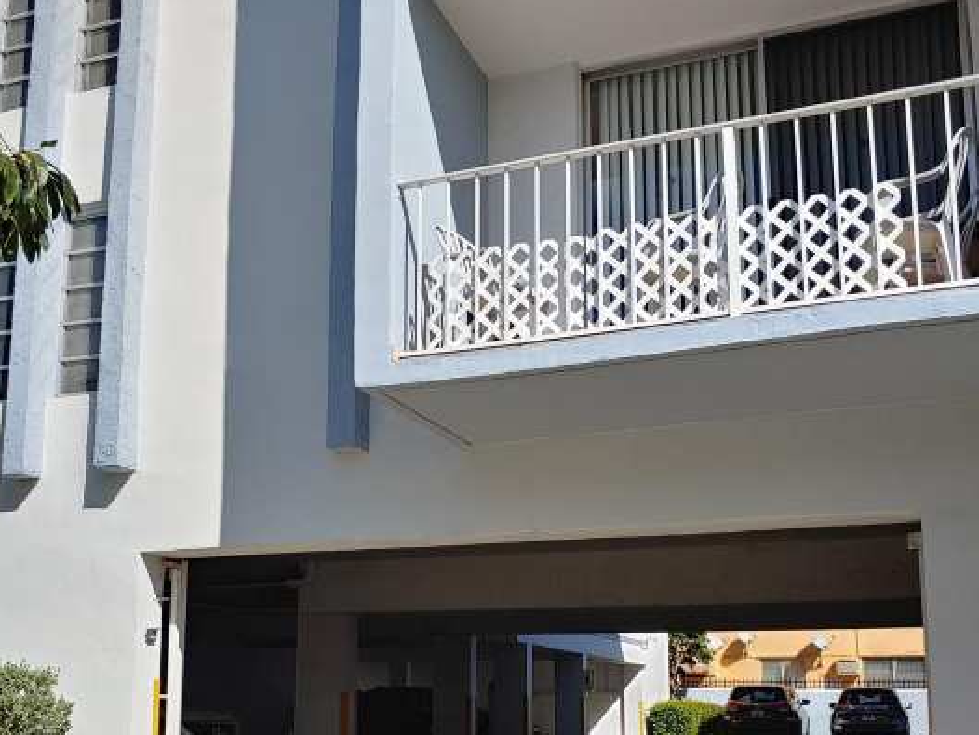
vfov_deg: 37.1
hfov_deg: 48.8
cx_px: 430
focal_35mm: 38
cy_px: 521
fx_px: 1075
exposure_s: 1/5000
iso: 50
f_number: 1.5
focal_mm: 4.23
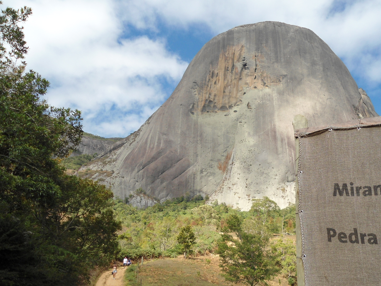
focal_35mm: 35
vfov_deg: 40.6
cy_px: 168
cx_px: 238
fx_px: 385
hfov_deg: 52.1
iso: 80
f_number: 2.8
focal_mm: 4.7
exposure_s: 1/800
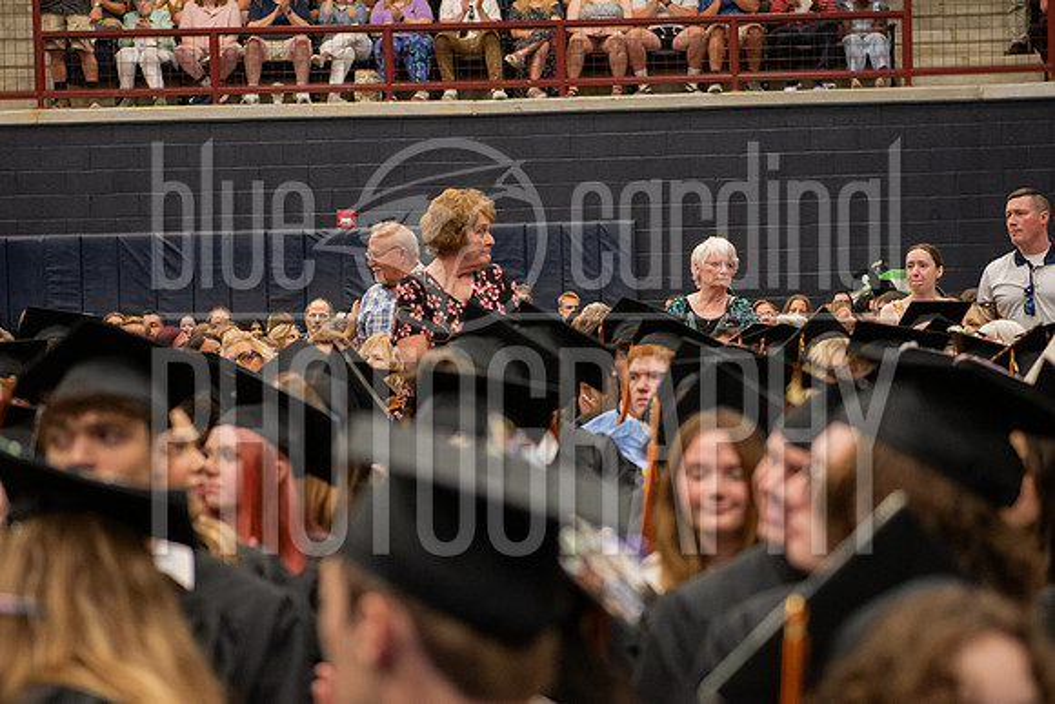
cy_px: 341
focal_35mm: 111
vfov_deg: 12.4
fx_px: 3244
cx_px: 556
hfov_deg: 18.5
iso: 2500
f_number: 3.2
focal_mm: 70
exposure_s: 1/640
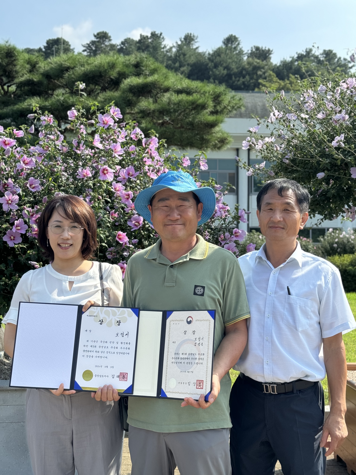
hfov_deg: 30.3
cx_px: 178
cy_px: 238
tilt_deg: +2.6
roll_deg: -0.1
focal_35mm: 48
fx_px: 658
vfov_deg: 39.7
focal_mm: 6.86
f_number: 1.78
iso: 64
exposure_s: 1/1984
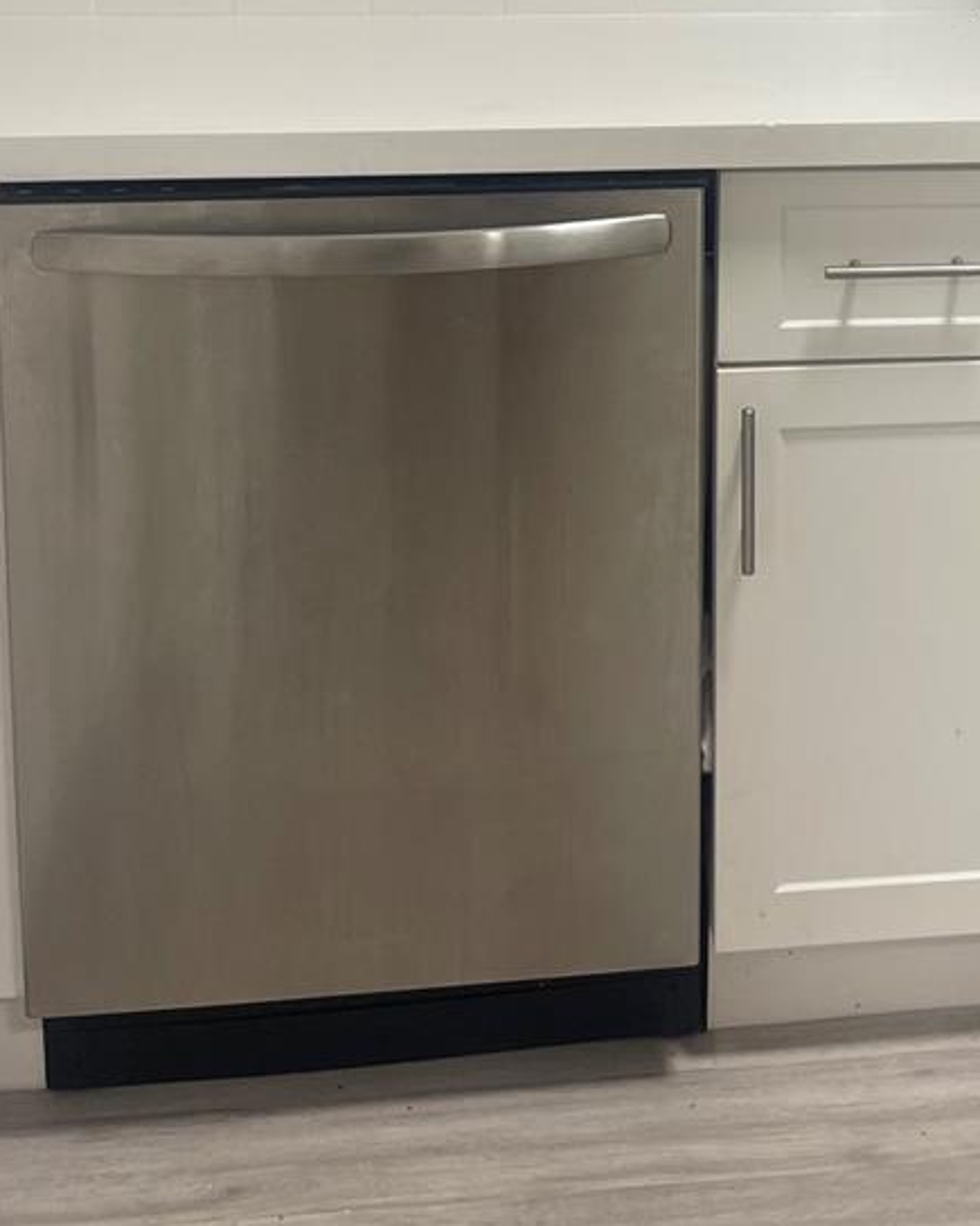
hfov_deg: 26.1
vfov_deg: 30.7
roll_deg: -0.4
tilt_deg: -7.3
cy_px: -47
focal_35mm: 56
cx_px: 919
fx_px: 2031
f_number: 1.6
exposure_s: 1/60
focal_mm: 5.1
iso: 64
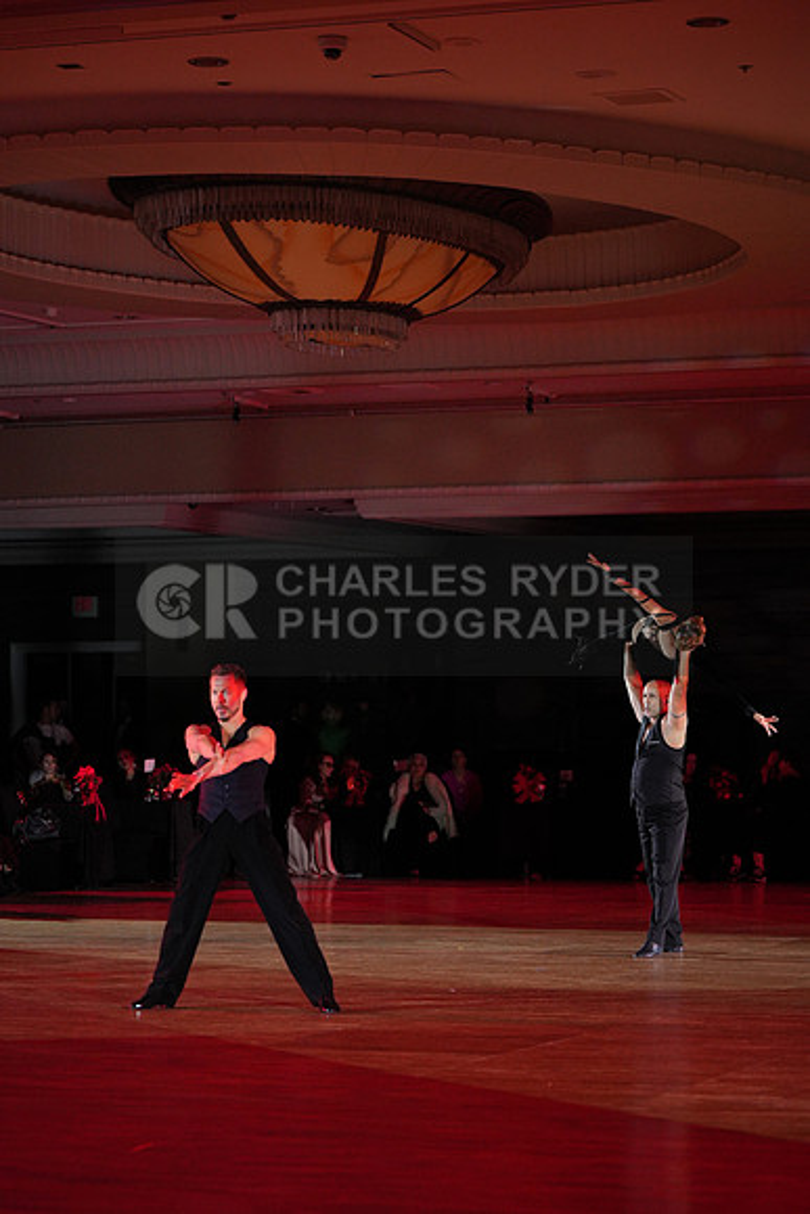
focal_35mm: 105
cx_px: 405
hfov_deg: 13.0
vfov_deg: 19.5
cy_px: 607
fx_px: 3541
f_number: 2.8
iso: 1250
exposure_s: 1/1000
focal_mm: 105
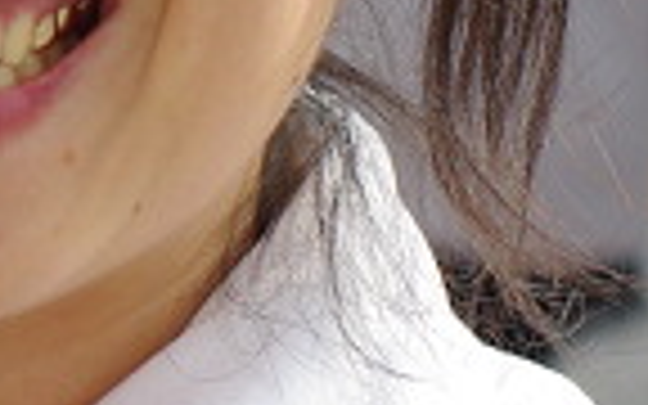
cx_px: -662
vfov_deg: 2.4
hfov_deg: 3.8
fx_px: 9642
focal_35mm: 546
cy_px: -137
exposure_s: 1/500
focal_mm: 50
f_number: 4.5
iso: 200
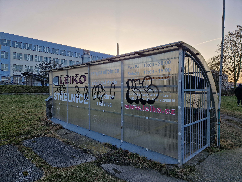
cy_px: 91
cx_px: 121
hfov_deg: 73.9
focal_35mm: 23
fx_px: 161
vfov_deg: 58.9
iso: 50
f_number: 1.8
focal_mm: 5.4
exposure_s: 1/502
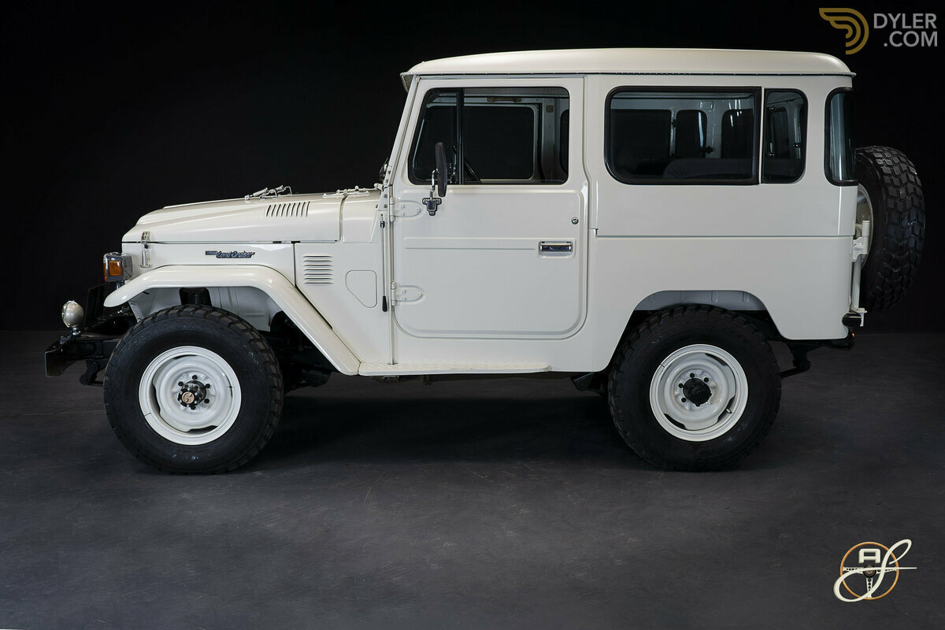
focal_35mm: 36
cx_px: 472
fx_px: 945
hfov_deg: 53.1
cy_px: 315
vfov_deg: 36.9
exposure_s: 1/3
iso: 250
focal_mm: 36
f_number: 10
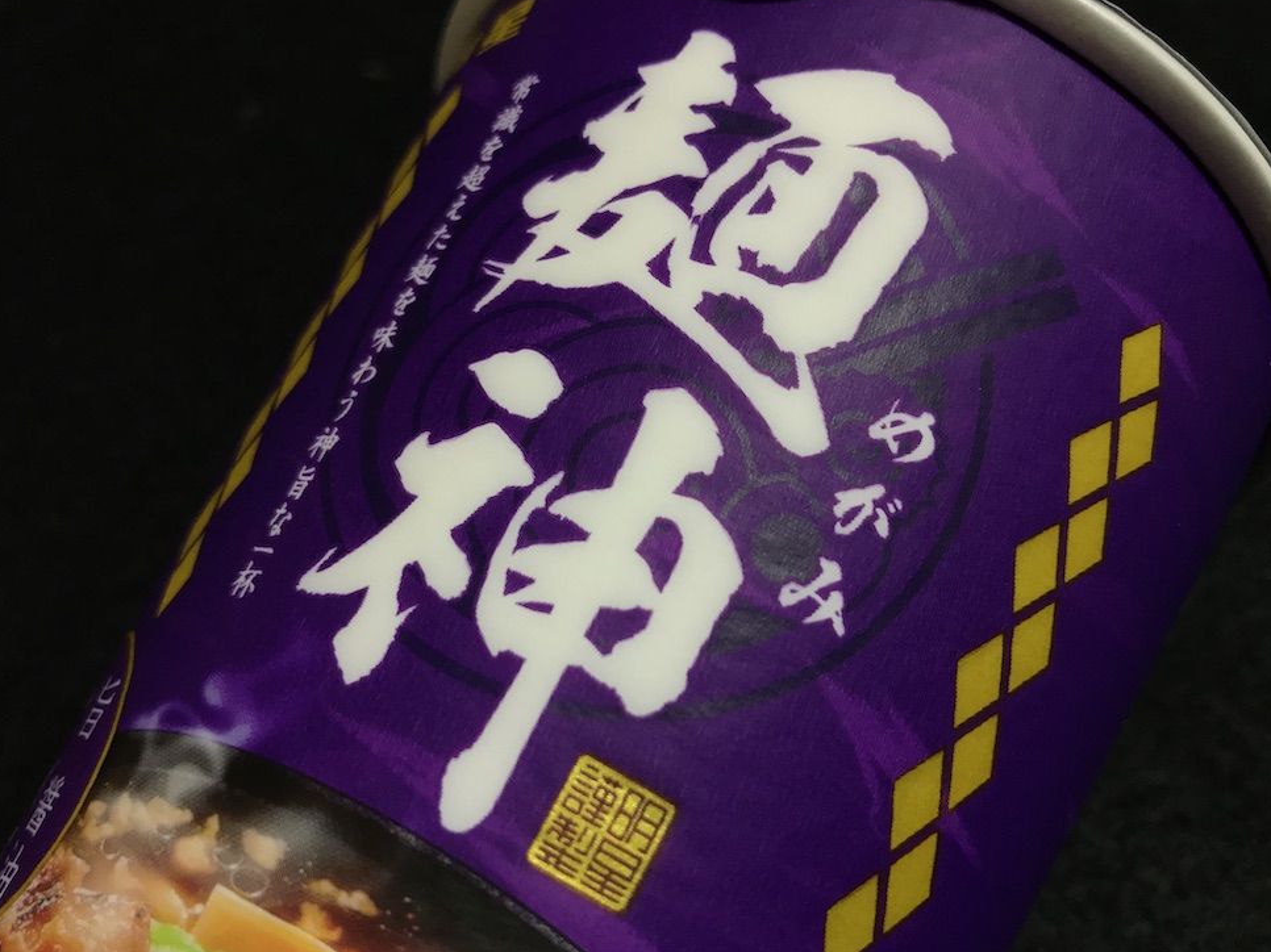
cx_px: 628
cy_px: 480
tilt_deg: -55.4
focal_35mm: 29
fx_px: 1065
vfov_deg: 48.2
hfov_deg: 61.7
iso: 64
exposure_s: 1/30
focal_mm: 3.99
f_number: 1.8
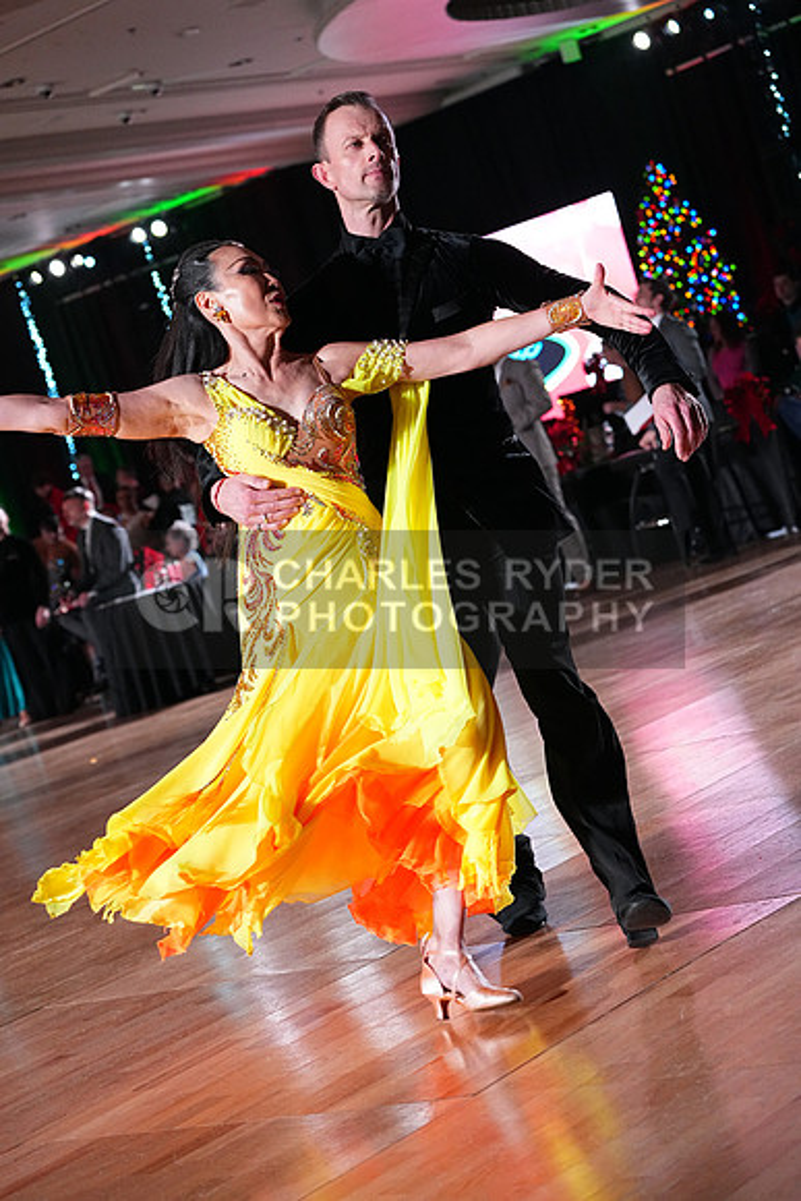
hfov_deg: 17.7
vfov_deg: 26.3
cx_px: 400
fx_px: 2568
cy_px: 600
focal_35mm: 77
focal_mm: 77
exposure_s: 1/400
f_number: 4.5
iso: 6400
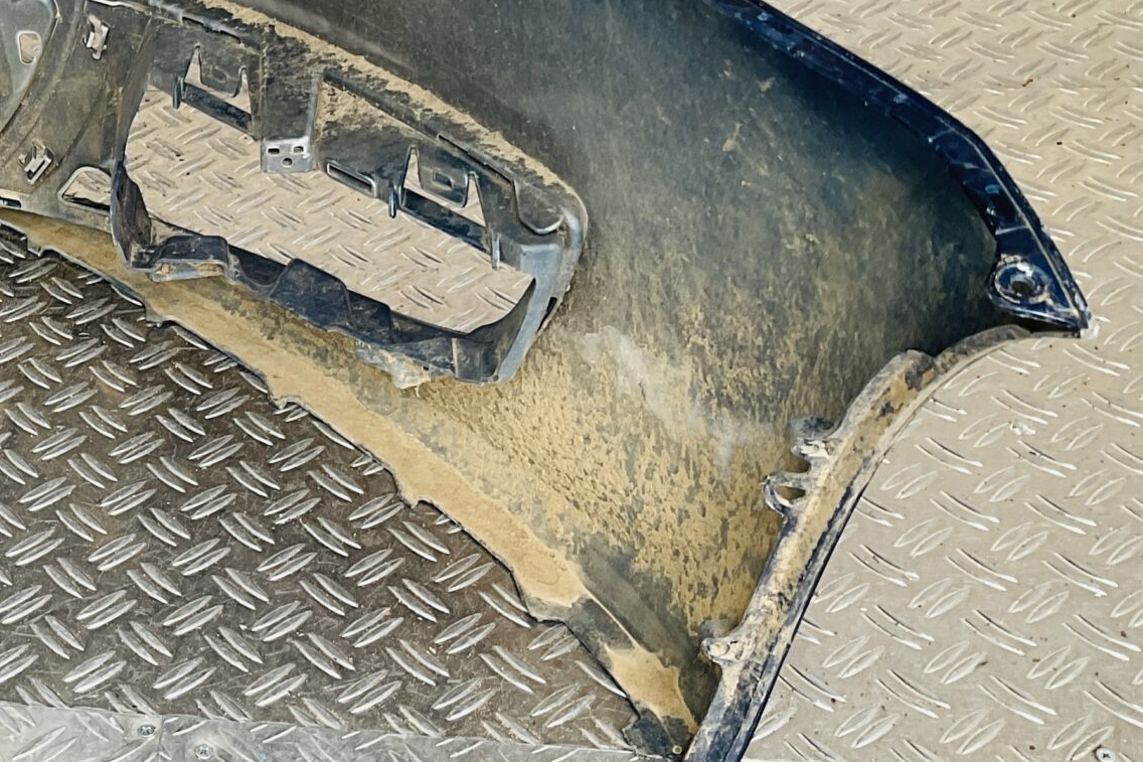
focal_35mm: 68
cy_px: 131
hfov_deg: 27.5
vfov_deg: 19.8
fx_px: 2159
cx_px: -71
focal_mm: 3
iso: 16
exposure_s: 1/120
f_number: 1.8
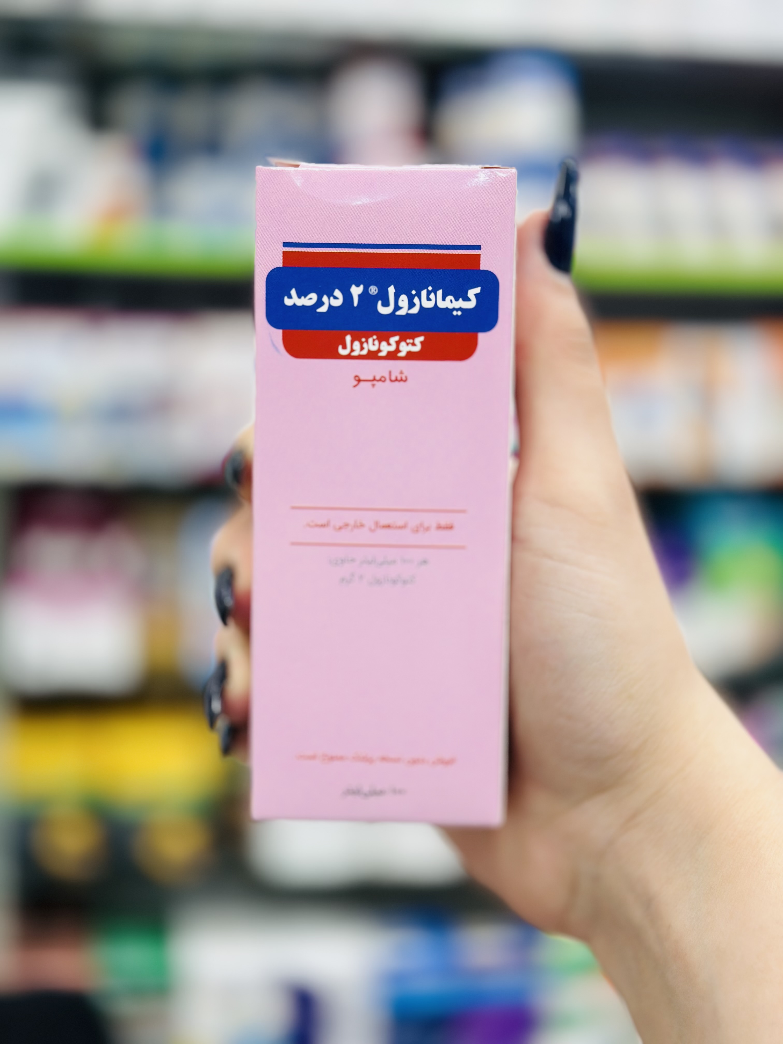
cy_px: 522
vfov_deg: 39.7
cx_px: 392
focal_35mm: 48
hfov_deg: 30.3
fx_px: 1448
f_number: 1.78
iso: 80
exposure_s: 1/123
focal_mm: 6.86
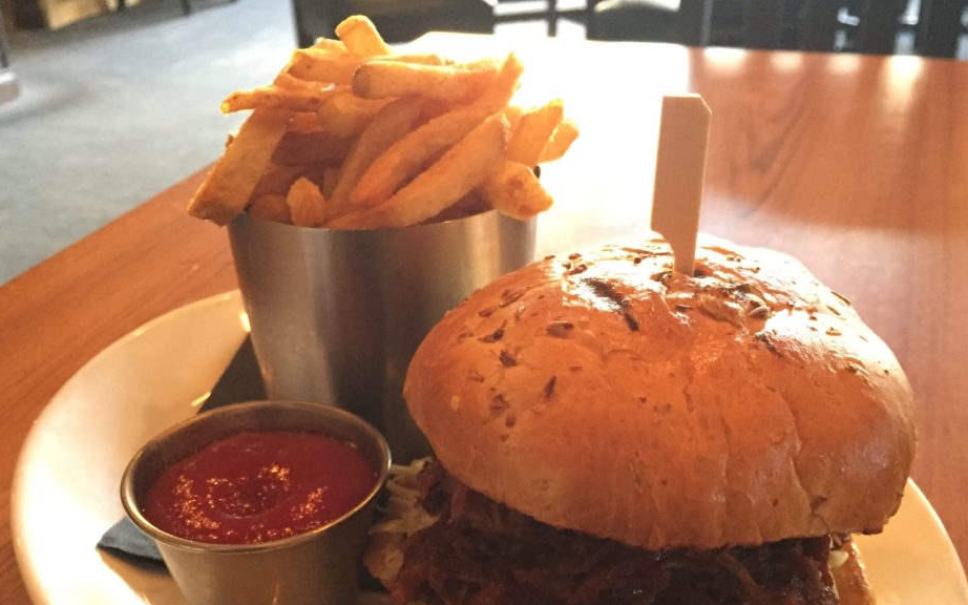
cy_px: 421
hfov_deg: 49.3
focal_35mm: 40
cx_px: 507
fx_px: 1055
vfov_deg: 31.6
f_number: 2.2
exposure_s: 1/15
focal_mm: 4.15
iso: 320
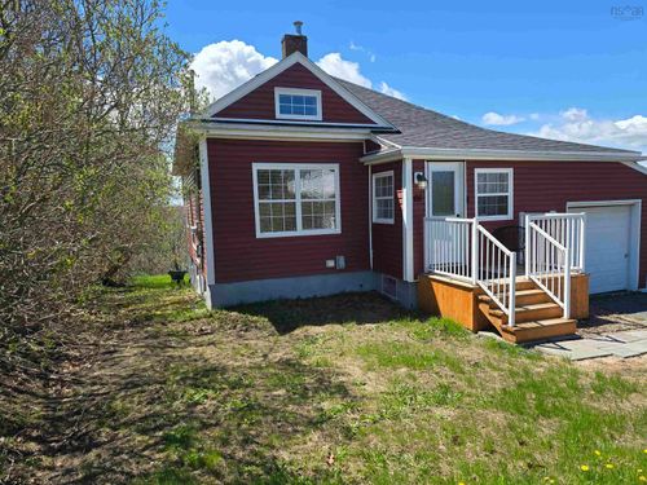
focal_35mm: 23
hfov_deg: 73.9
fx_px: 430
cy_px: 242
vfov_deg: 58.9
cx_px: 324
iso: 12
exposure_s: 1/485
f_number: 1.7
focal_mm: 6.3
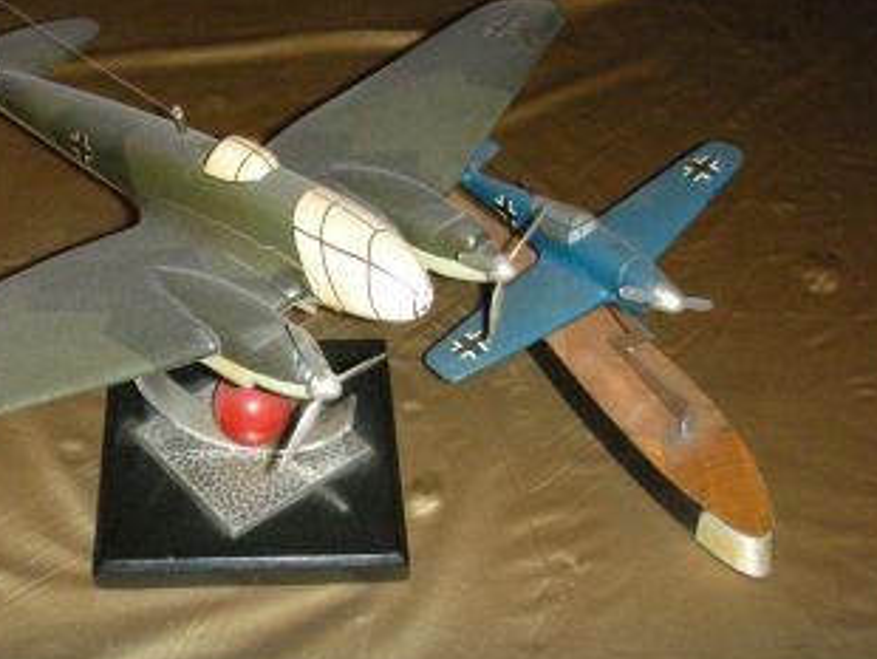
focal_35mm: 52
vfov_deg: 28.0
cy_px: 368
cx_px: 253
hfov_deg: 36.2
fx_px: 1318
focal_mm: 5.8
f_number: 3
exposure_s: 1/60.1
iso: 400
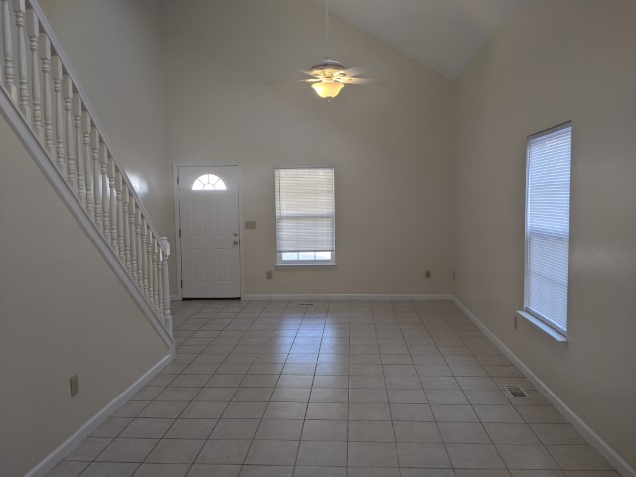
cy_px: 238
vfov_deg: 51.4
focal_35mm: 27
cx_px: 318
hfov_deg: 65.3
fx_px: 496
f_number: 1.8
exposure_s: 1/120
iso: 54
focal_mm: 4.44
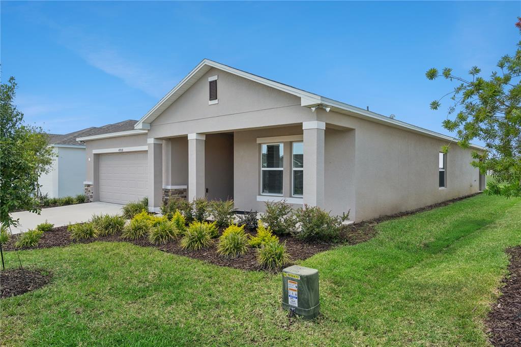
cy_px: 174
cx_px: 260
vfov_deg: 53.1
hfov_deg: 73.8
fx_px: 347
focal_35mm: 24
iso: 400
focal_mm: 24
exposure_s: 1/250
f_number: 9
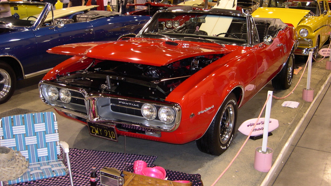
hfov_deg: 48.4
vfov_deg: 28.3
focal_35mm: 42
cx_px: 166
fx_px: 369
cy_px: 71
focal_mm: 8
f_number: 2.8
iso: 122
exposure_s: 1/30
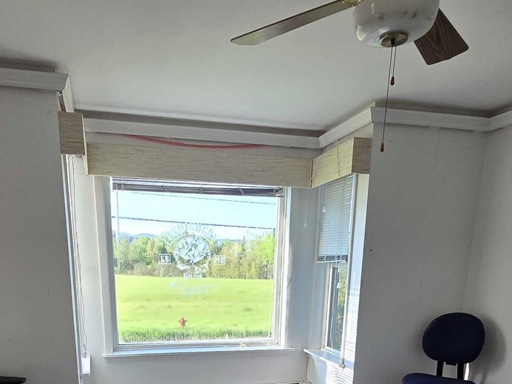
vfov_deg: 39.7
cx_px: 225
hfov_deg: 59.8
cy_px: 405
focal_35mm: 30
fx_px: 444
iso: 64
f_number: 2.2
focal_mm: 2.2
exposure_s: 1/120
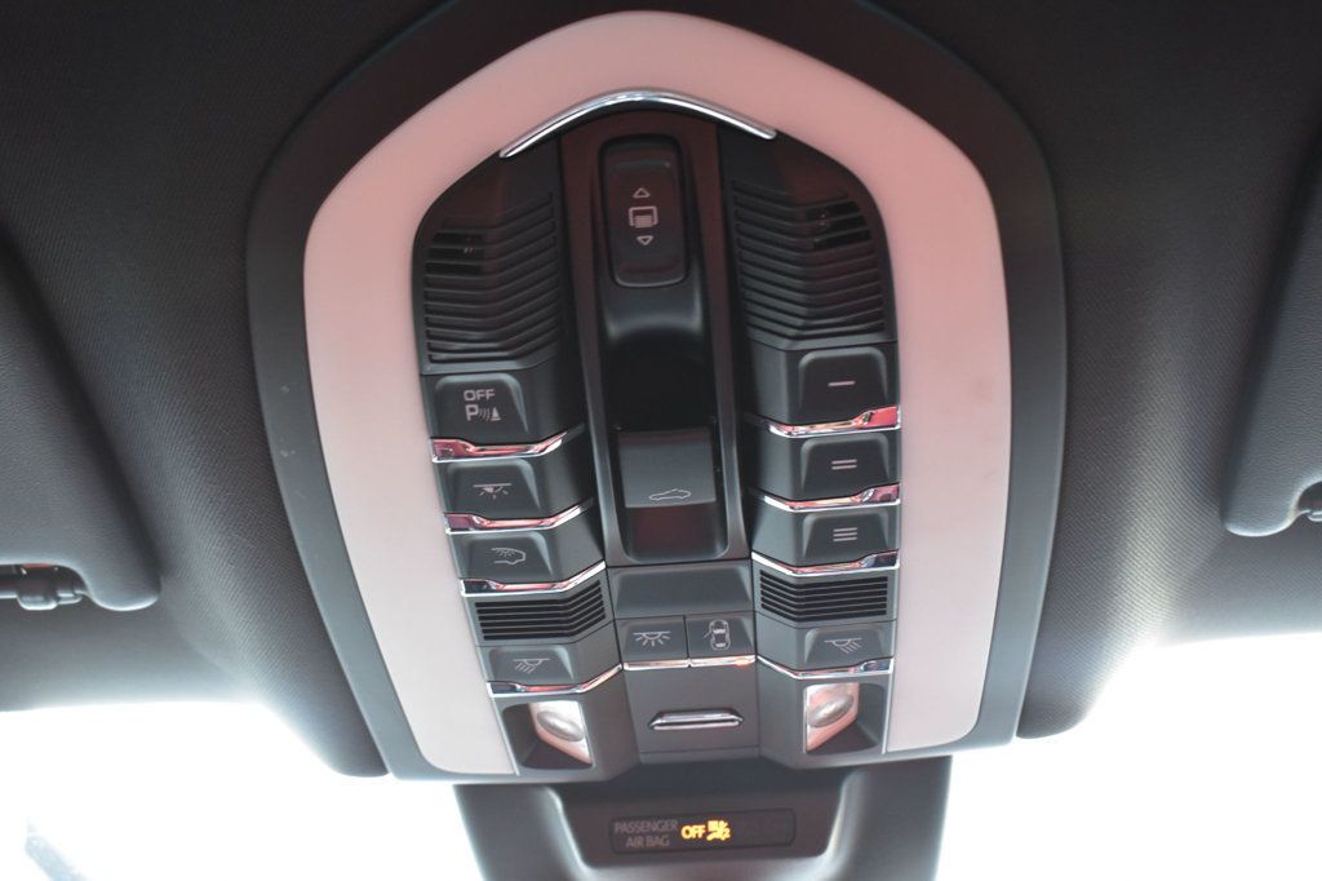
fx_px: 1432
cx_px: 661
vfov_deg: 34.2
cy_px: 440
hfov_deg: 49.6
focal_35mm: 39
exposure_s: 1/15
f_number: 6.3
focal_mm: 26
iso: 1100
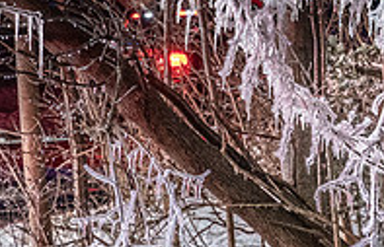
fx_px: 2450
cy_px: 57
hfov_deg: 8.9
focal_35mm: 232
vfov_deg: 5.8
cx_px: 321
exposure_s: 1/100
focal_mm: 50
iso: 2500
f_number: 4
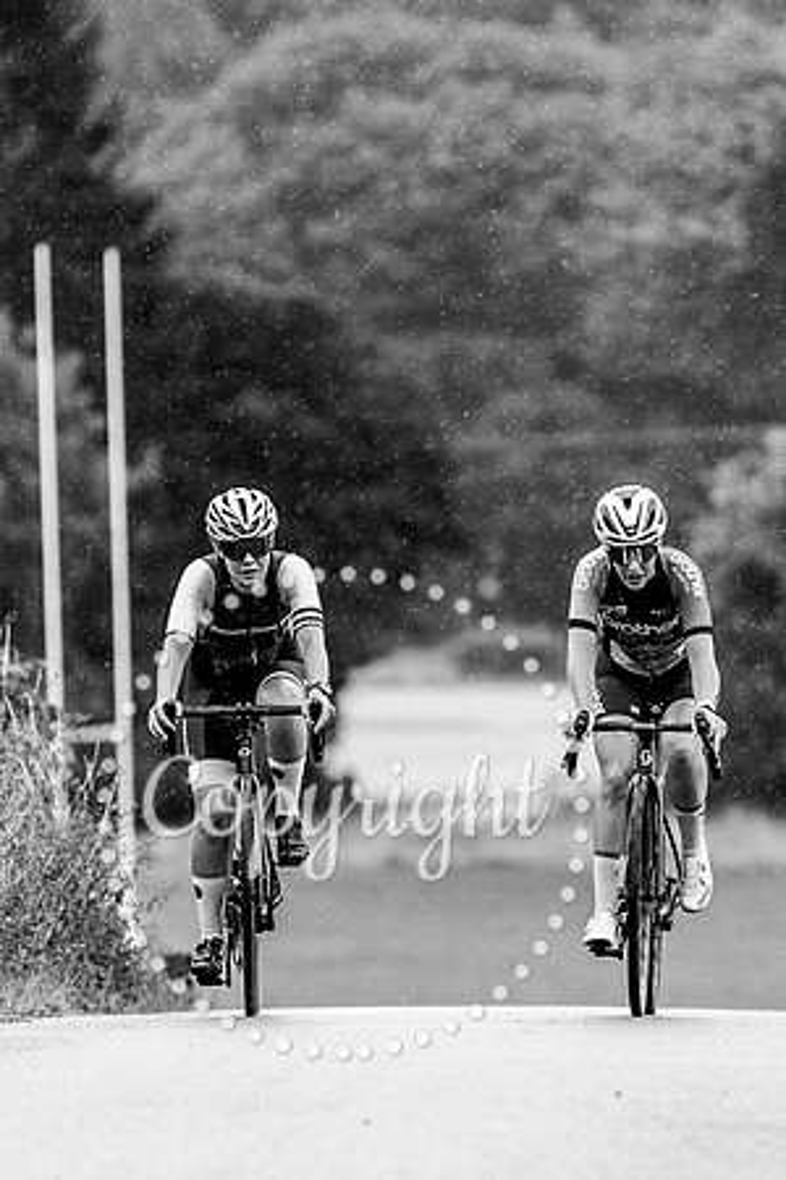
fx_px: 18472
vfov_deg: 3.7
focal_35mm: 564
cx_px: 684
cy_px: 823
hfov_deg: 2.4
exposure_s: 1/1000
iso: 400
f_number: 2.8
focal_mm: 200
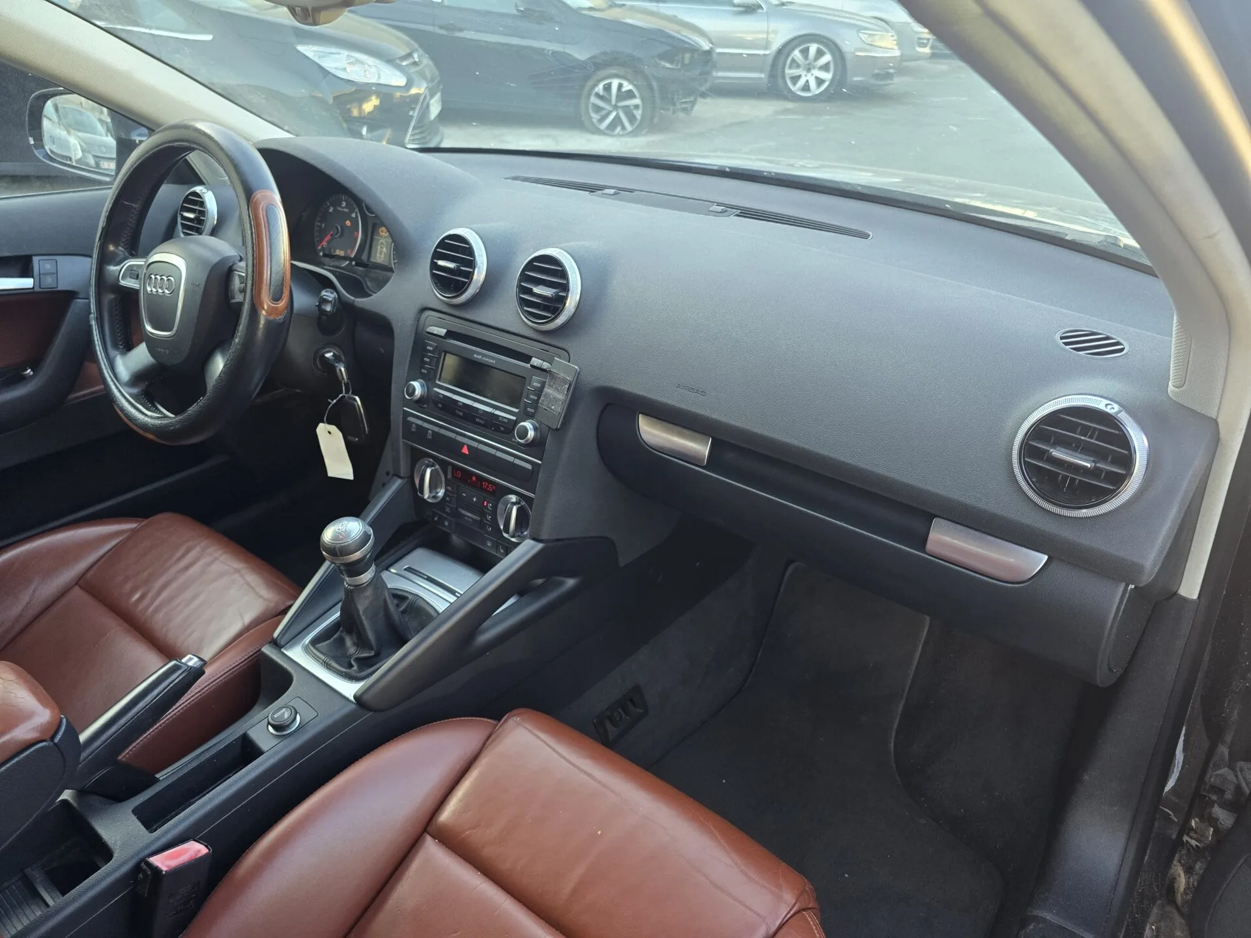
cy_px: 469
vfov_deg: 58.9
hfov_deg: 73.9
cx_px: 626
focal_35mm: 23
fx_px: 831
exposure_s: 1/180
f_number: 1.7
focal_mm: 6.3
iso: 160
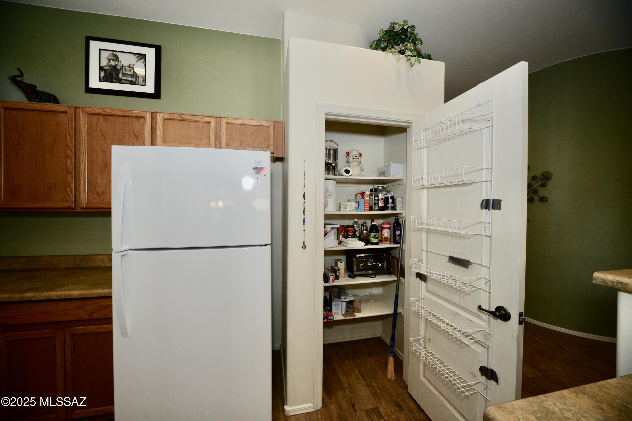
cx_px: 316
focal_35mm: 12
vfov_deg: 90.0
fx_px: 211
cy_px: 210
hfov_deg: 112.6
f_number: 7.1
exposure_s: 1/60
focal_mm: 12
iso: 800
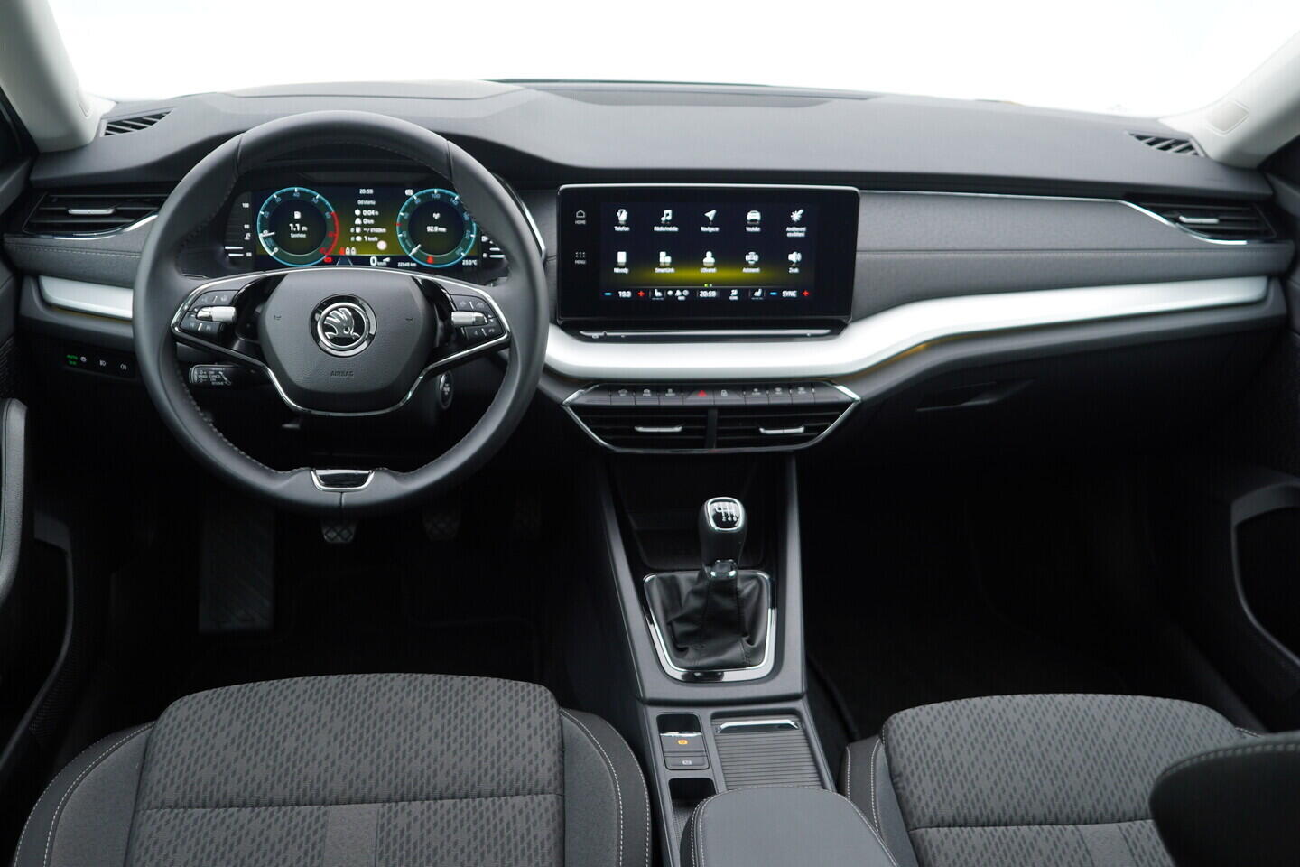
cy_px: 434
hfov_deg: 53.1
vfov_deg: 36.9
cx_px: 650
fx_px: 1300
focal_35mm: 36
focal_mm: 24
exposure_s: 1/40
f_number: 2.8
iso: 160
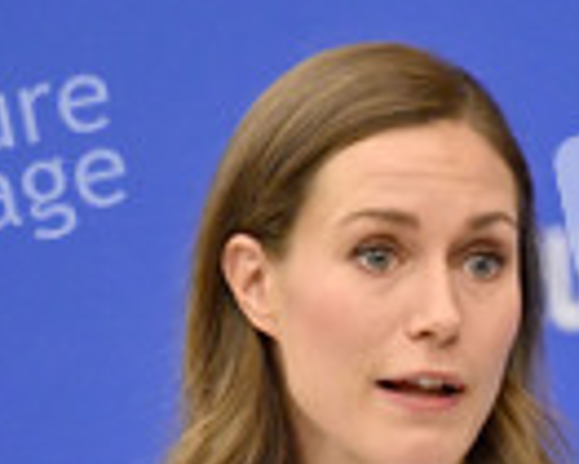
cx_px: 380
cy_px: 844
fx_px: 9826
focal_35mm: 573
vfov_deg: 2.7
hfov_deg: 3.4
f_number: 2.8
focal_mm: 200
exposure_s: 1/640
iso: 4000
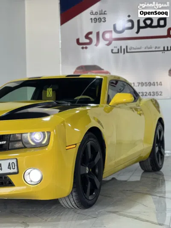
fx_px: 507
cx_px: 86
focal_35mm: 77
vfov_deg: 25.3
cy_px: 114
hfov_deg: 19.1
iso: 125
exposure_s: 1/100
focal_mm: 9
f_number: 2.8
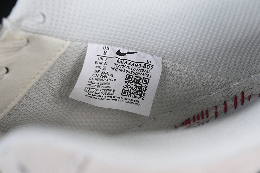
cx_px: 130
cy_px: 86
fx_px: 542
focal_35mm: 75
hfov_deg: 27.0
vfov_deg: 18.2
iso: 160
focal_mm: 50
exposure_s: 1/80
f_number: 7.1
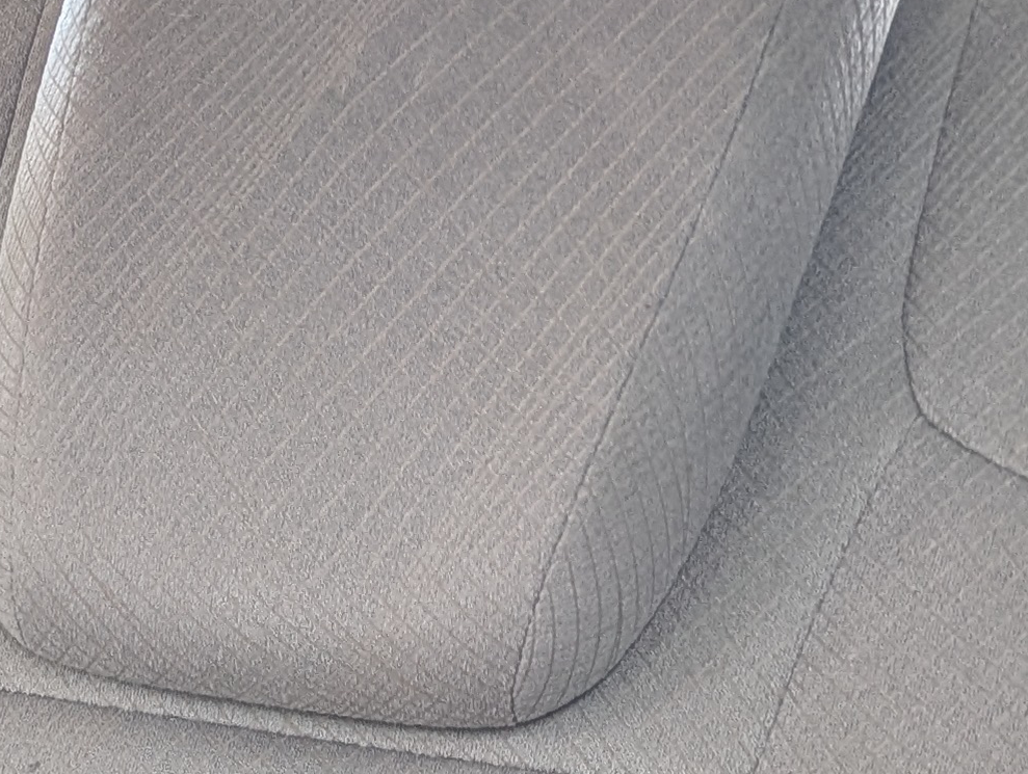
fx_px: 2945
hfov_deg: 16.5
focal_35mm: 99
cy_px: 1256
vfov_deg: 13.8
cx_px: -835
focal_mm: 6.9
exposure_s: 1/138
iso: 12
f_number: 1.68
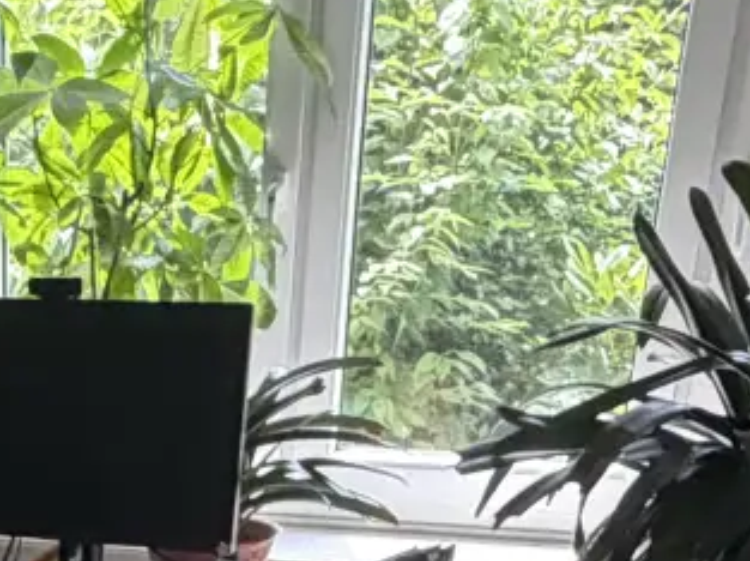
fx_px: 1861
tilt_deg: -29.2
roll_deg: +2.4
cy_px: 1134
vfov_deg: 14.2
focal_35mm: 86
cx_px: -105
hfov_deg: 21.4
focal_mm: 2.22
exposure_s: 1/121
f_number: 2.2
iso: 320
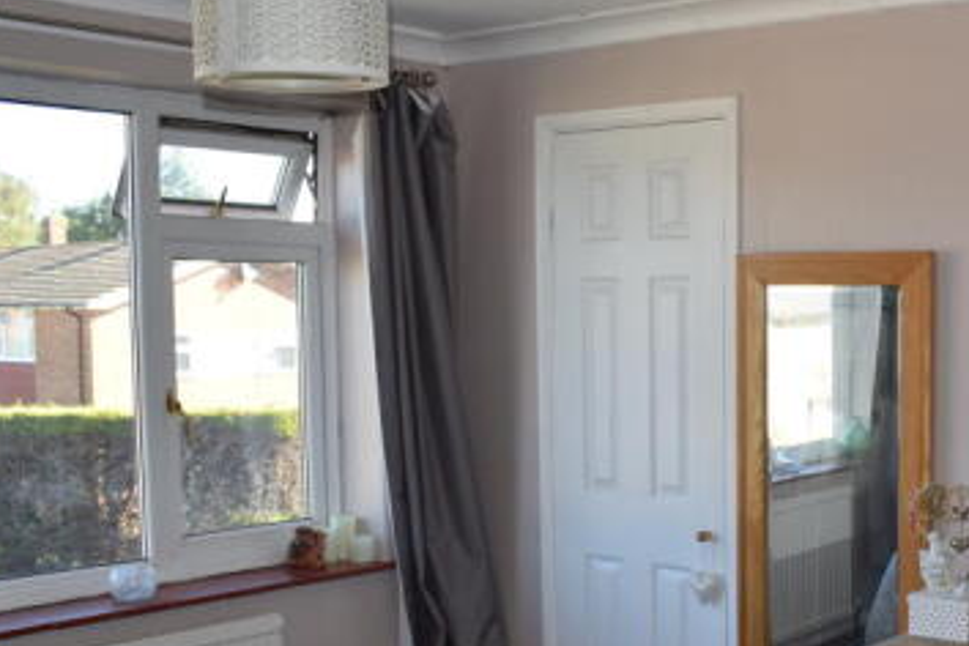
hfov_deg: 38.1
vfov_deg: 26.8
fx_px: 1346
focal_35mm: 50
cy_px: 445
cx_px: 776
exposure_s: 1/200
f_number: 8
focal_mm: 18
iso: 800
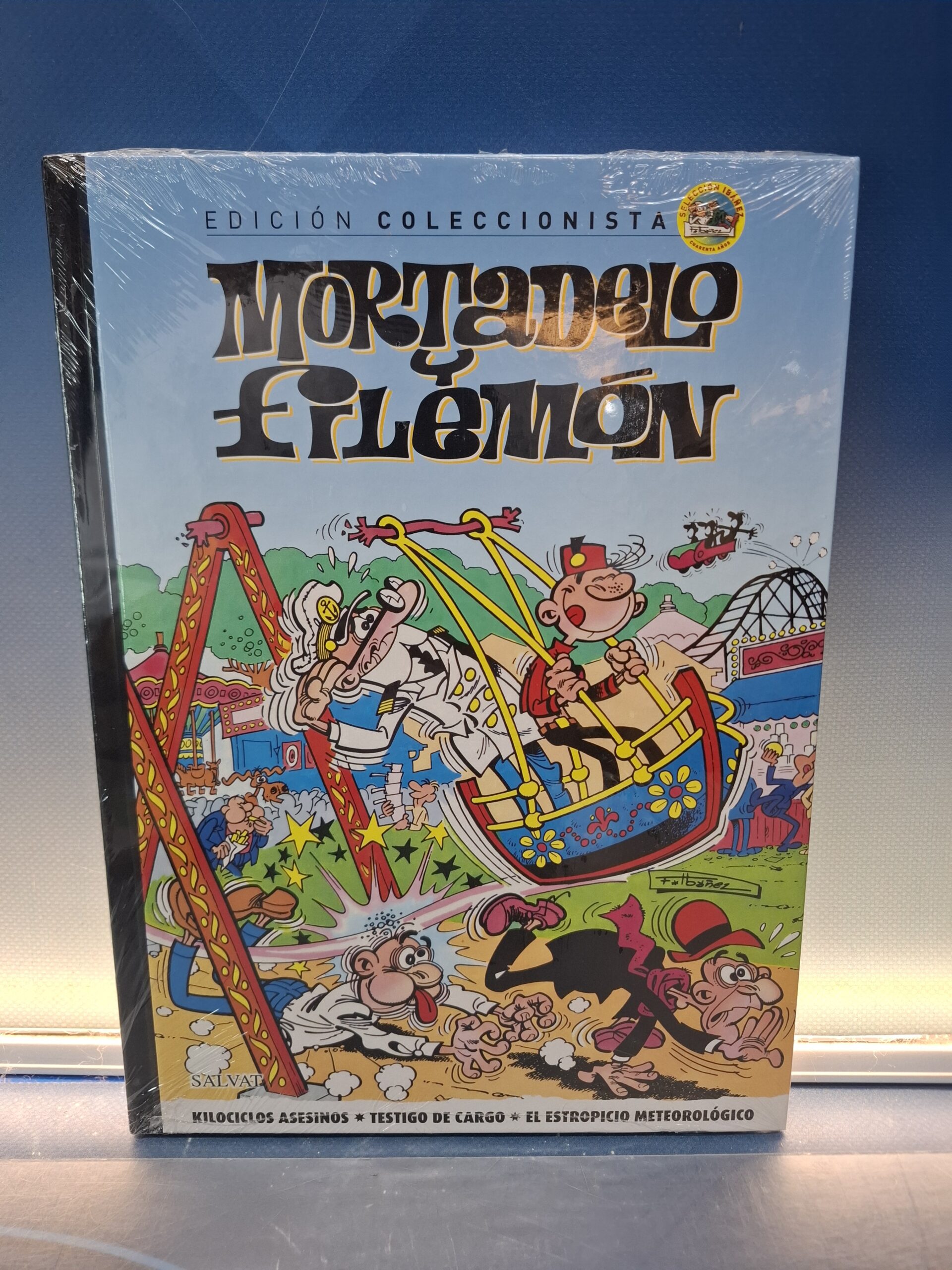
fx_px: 843
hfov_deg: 58.9
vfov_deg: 73.9
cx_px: 476
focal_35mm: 23
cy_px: 635
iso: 125
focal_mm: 5.54
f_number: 1.8
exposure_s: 1/100
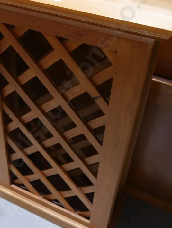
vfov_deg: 41.2
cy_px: 108
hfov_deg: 31.3
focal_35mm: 46
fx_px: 304
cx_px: 56
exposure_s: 1/60
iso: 640
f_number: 3.6
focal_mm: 16
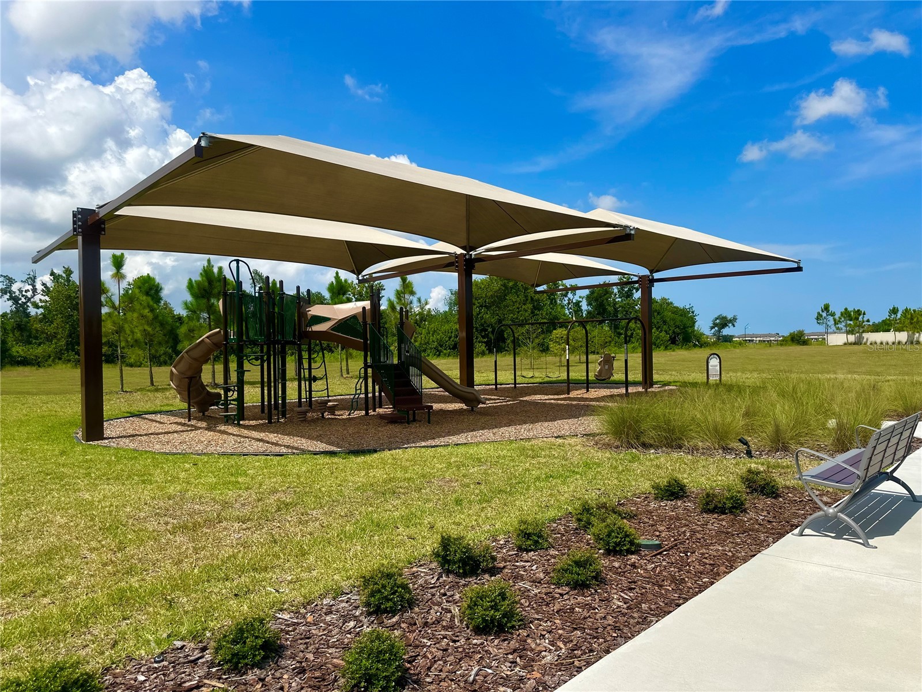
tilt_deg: -0.9
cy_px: 346
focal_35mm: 24
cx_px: 461
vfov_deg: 56.8
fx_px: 639
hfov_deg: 71.6
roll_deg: +0.3
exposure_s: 1/6211
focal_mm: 6.86
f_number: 1.78
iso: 80
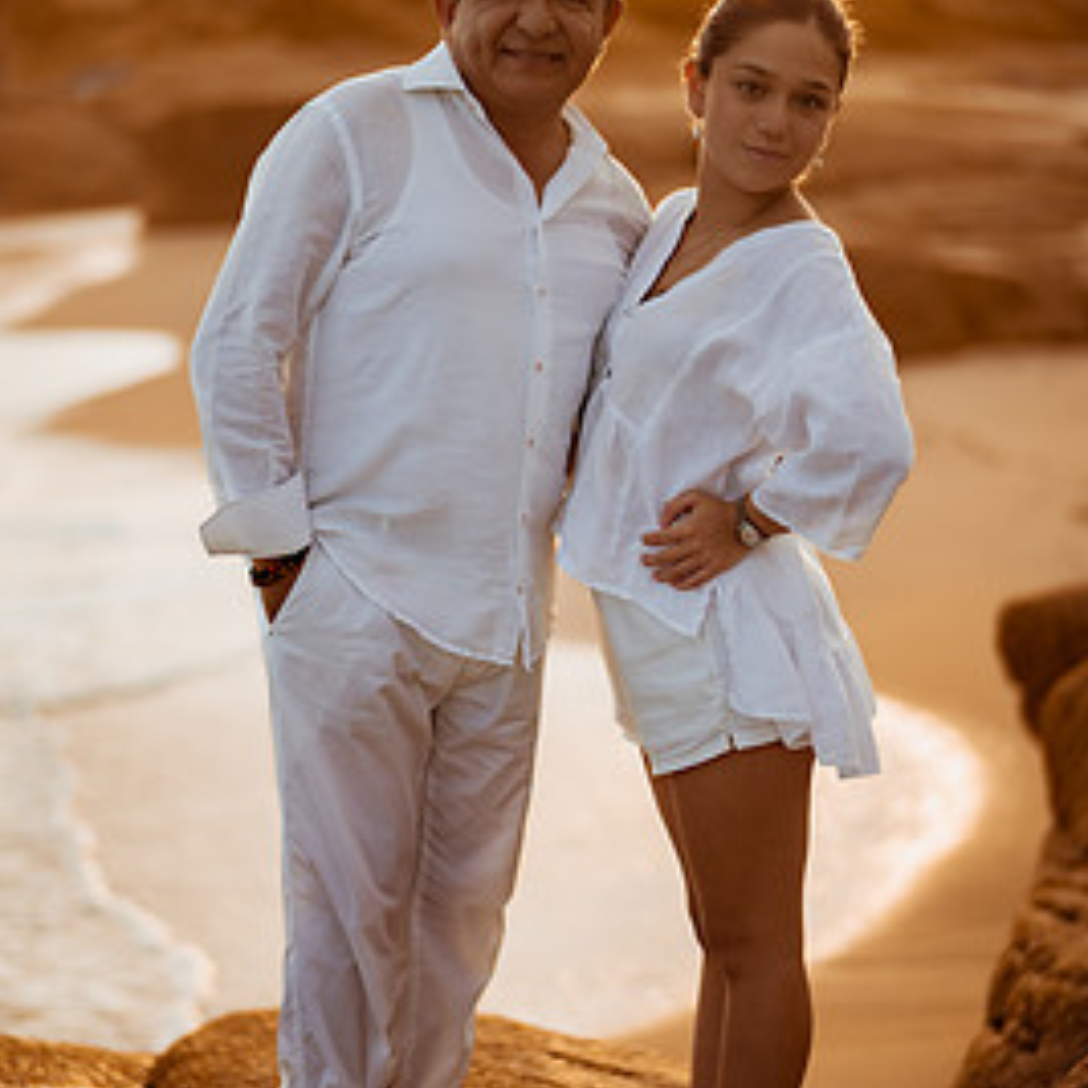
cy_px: 583
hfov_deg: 20.9
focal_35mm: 83
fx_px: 2951
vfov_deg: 20.9
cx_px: 570
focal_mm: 58
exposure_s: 1/5000
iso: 80
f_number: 1.4
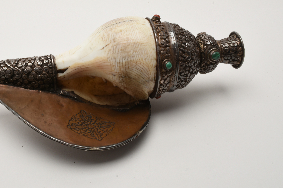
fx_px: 409
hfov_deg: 37.9
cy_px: 70
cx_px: 102
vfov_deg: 25.9
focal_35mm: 52
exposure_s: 1/100
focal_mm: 26
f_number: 22
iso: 100
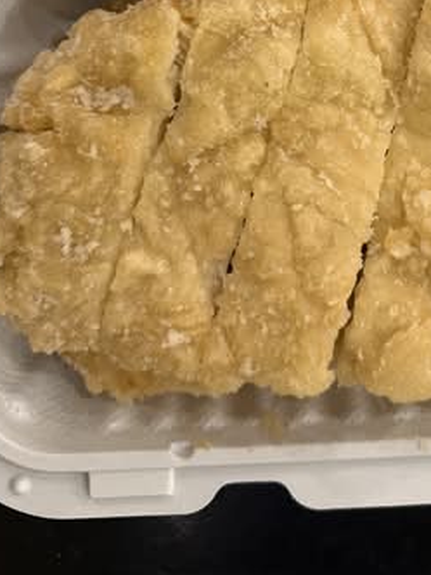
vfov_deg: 32.5
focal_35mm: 53
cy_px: -34
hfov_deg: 27.0
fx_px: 880
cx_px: 343
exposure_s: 1/60
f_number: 1.78
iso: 250
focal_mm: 6.76
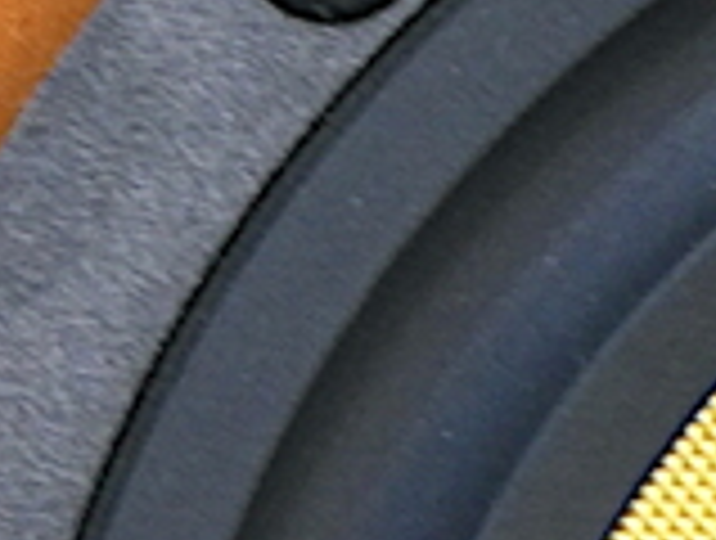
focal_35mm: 1036
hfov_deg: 1.9
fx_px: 21477
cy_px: 1134
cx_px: 1504
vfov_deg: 1.4
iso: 100
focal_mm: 30.9
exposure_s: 1/2
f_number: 5.6
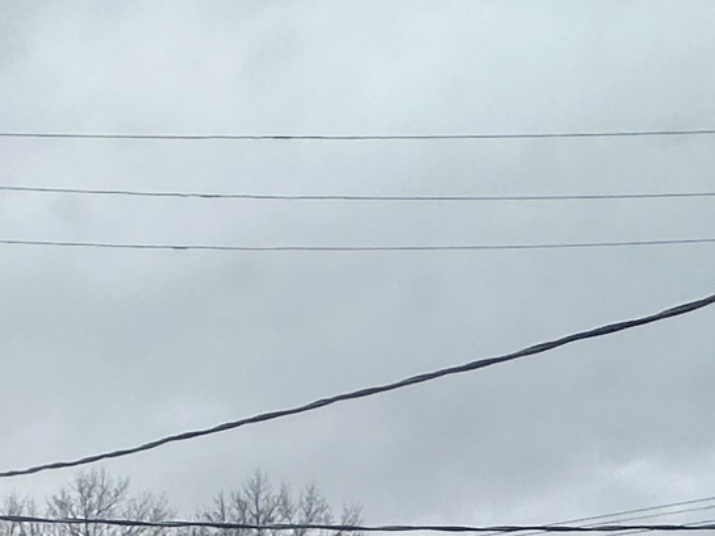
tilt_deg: +0.1
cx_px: -927
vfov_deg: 17.1
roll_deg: -0.5
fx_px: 1632
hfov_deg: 15.6
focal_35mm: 79
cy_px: 766
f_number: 2.2
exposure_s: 1/868
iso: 40
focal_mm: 2.22
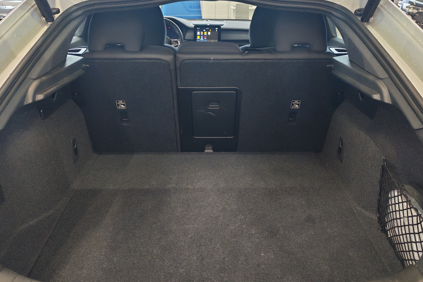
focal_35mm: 35
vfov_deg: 37.8
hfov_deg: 54.4
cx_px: 215
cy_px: 146
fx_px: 411
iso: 1378
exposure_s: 1/100
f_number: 1.9
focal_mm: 6.12
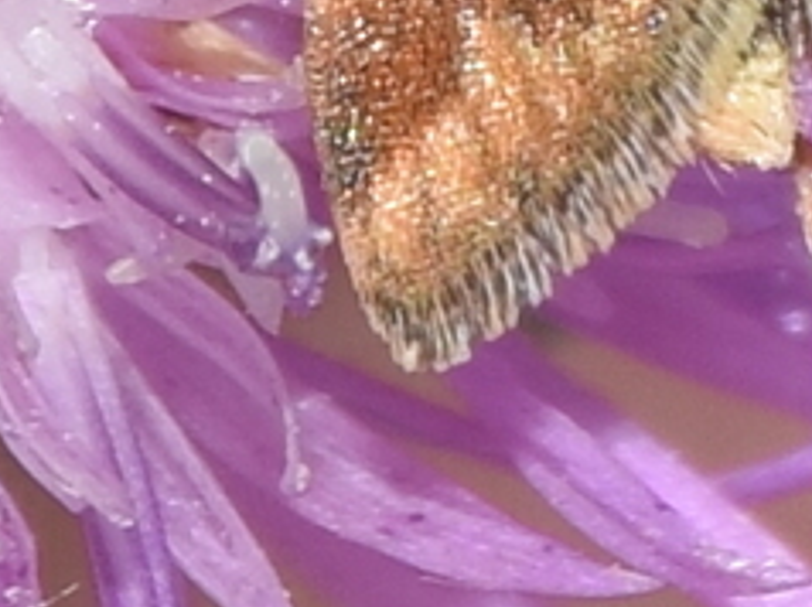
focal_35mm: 814
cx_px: 510
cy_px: -389
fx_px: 19075
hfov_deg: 2.4
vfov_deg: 1.8
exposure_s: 1/160
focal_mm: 140
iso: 100
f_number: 13
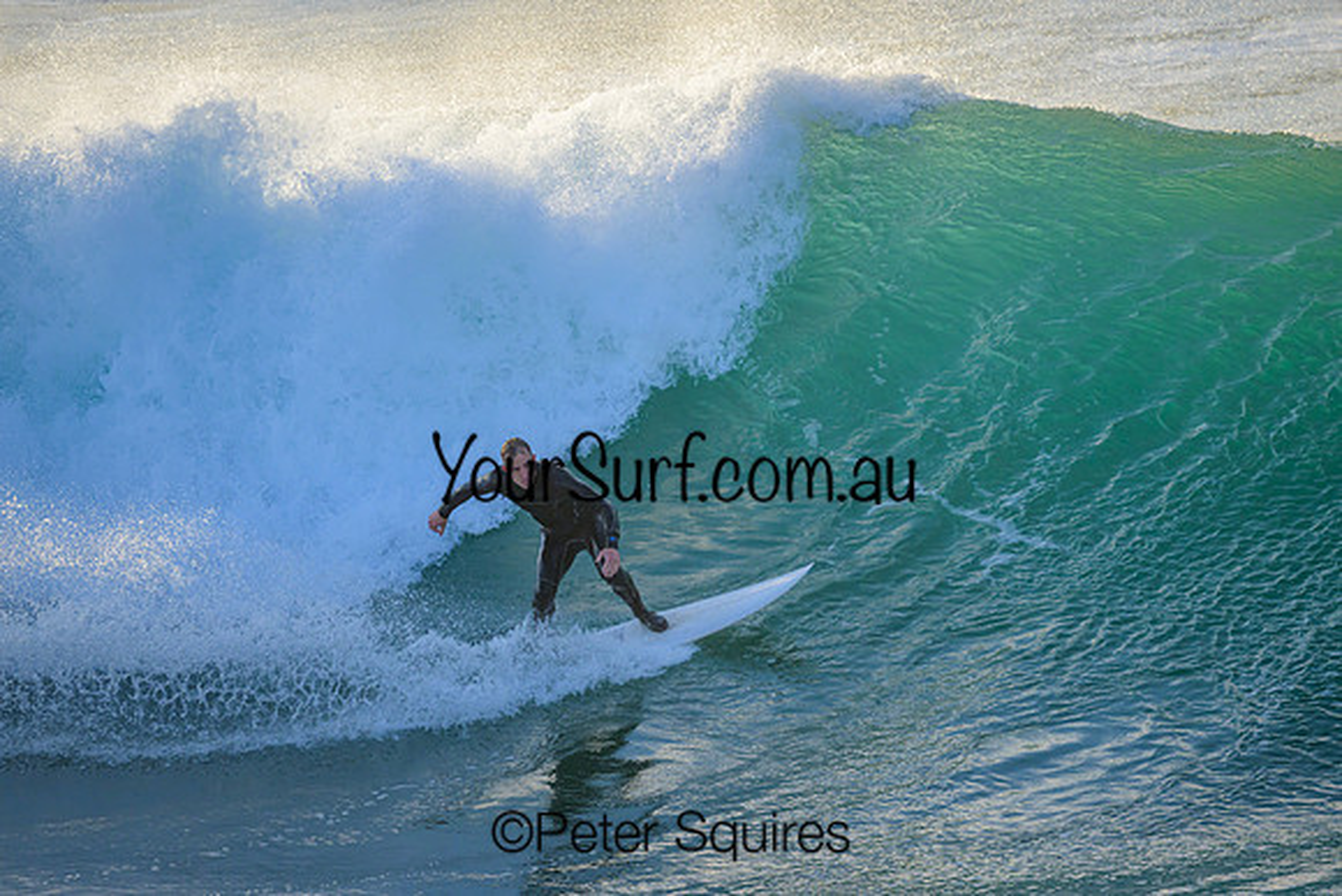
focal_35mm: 800
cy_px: 448
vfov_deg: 1.7
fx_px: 29828
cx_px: 671
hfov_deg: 2.6
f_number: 6.3
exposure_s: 1/2000
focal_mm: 800
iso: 1100
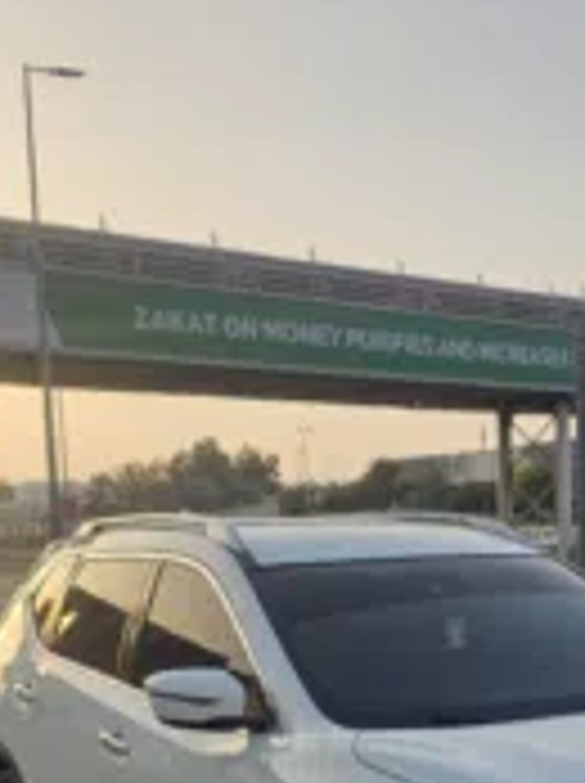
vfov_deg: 34.6
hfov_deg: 26.7
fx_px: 1197
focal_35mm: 53
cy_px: 670
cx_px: 504
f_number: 1.7
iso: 16
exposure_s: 1/539
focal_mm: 6.3
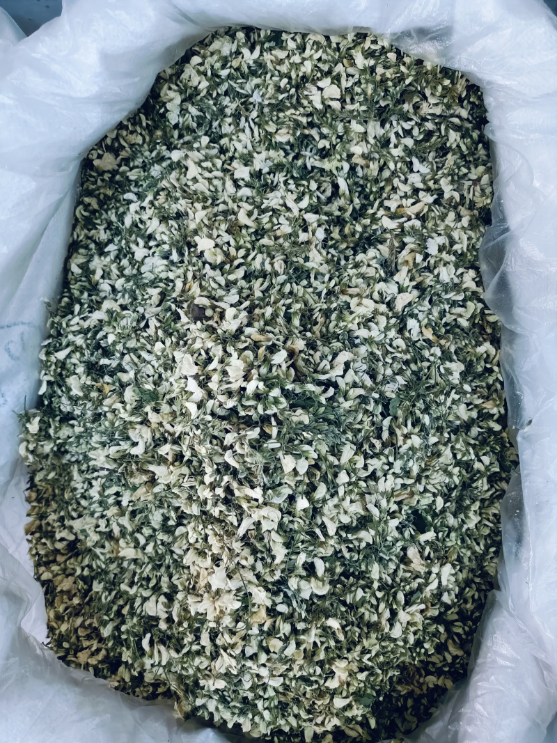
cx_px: 278
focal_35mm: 25
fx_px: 536
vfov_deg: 69.4
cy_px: 372
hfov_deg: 54.9
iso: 3320
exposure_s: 1/129
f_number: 1.7
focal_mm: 4.7
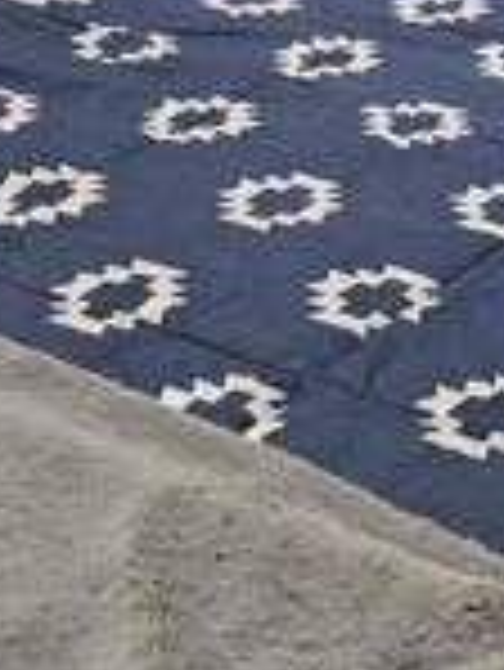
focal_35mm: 99
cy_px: -67
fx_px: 1919
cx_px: 936
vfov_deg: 19.0
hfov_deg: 13.3
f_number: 1.8
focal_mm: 5.4
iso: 800
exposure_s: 1/120
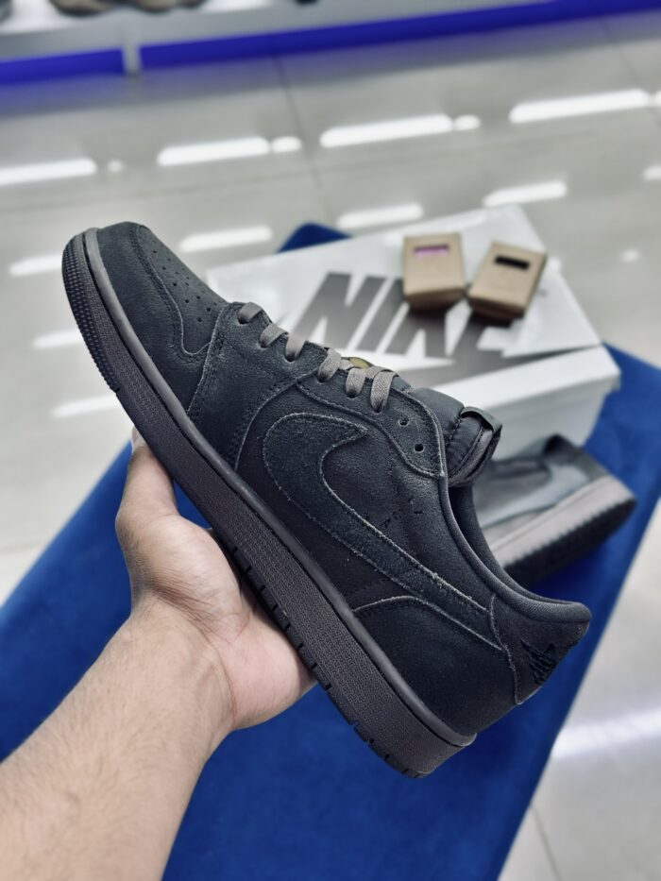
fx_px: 1222
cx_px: 330
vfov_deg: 39.7
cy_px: 440
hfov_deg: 30.3
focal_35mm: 48
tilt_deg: -53.8
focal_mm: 6.86
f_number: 1.78
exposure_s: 1/100
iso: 80
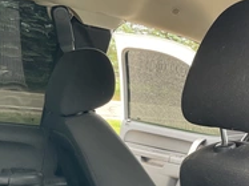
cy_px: 157
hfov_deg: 30.6
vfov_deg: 23.2
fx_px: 446
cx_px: 192
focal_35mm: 62
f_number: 1.8
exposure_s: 1/89
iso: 64
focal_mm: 3
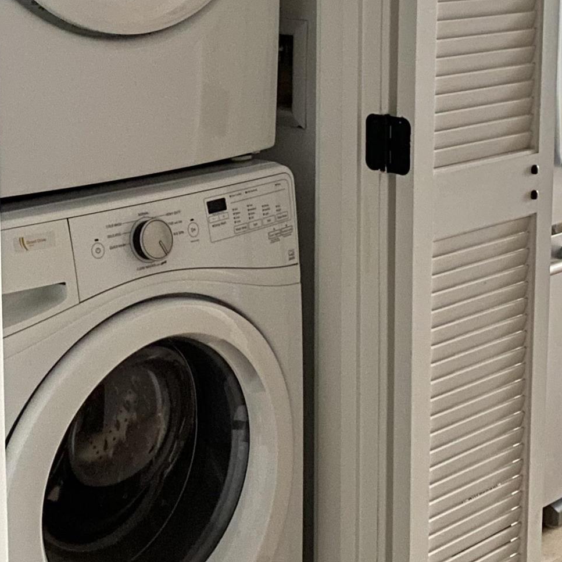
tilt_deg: -8.9
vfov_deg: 23.3
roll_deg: +0.9
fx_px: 1341
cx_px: 182
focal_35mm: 73
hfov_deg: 23.6
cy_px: 99
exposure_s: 1/8
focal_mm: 4.25
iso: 640
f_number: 1.8
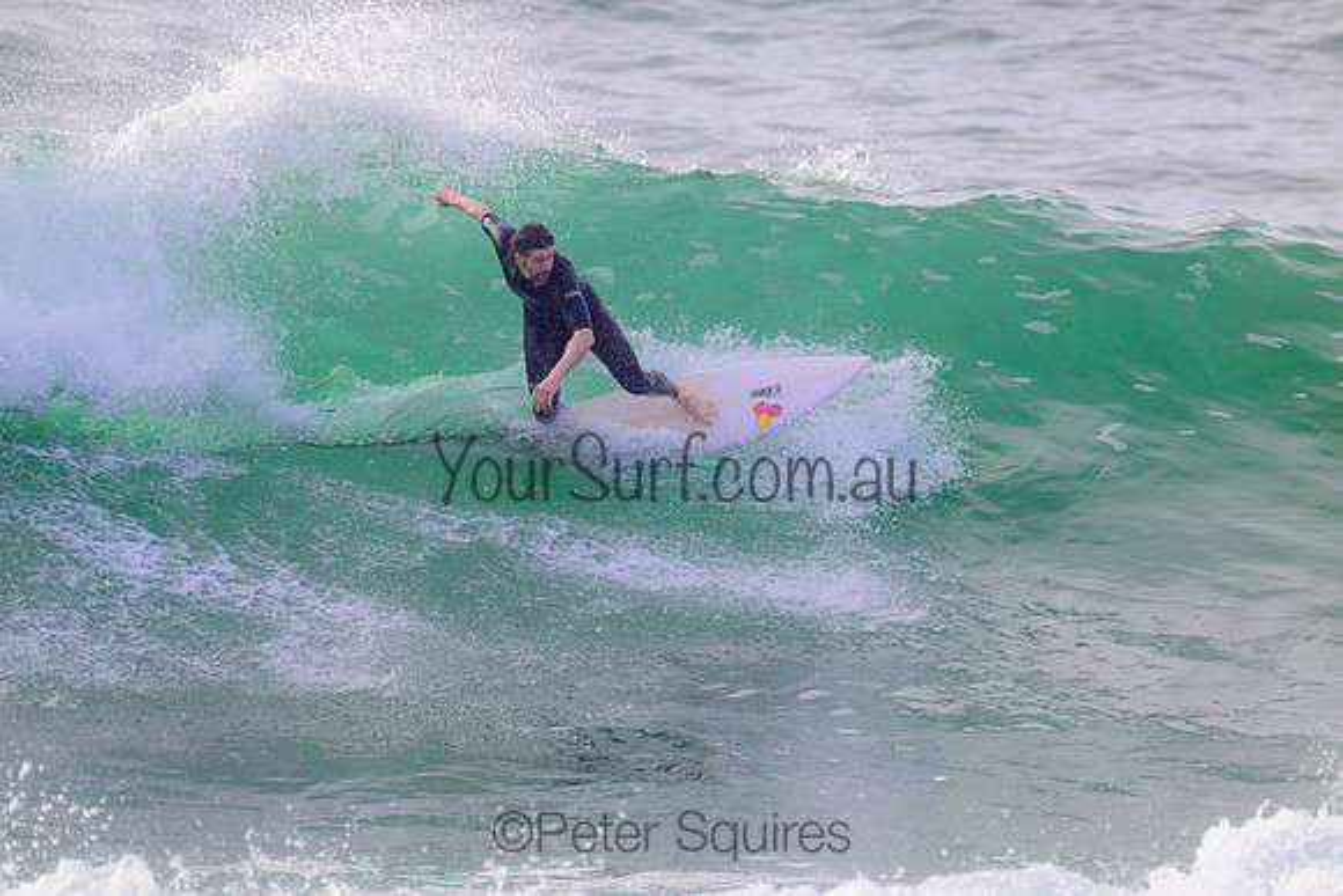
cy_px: 448
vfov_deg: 1.7
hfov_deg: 2.6
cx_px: 672
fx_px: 29850
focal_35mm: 800
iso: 1400
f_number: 11
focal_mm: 800
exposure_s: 1/2000
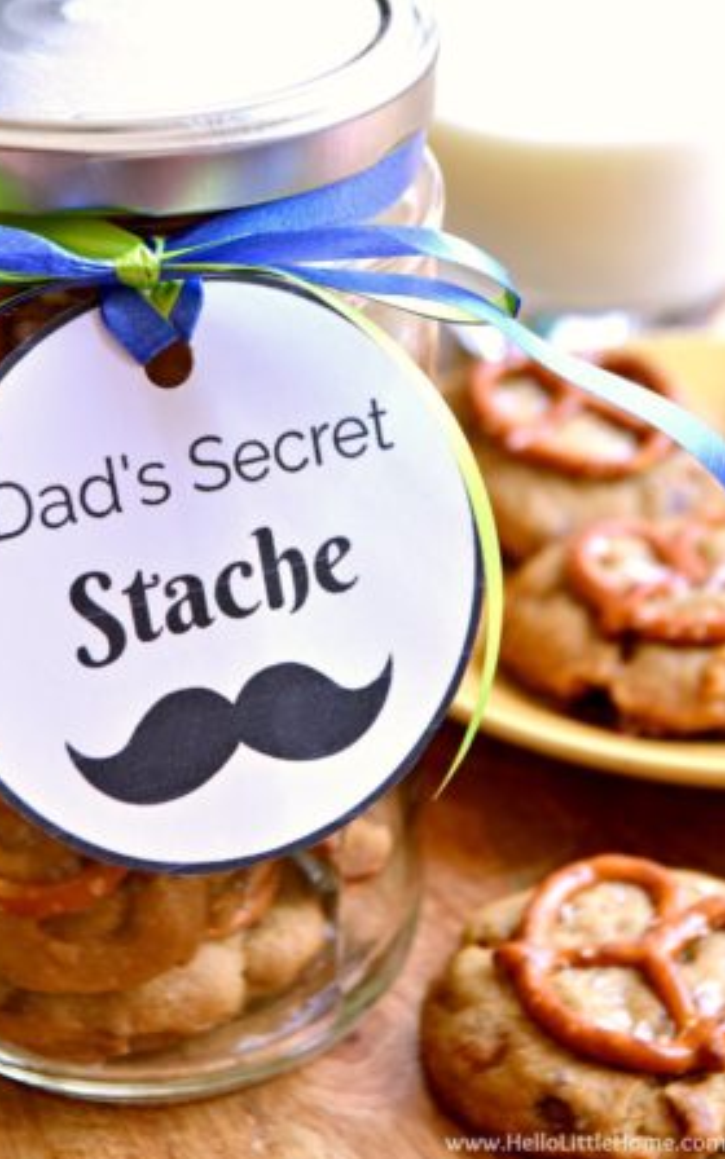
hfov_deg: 15.5
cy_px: 580
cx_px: 350
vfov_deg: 24.5
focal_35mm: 85
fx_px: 2672
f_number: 8
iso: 200
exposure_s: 1/6
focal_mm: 55
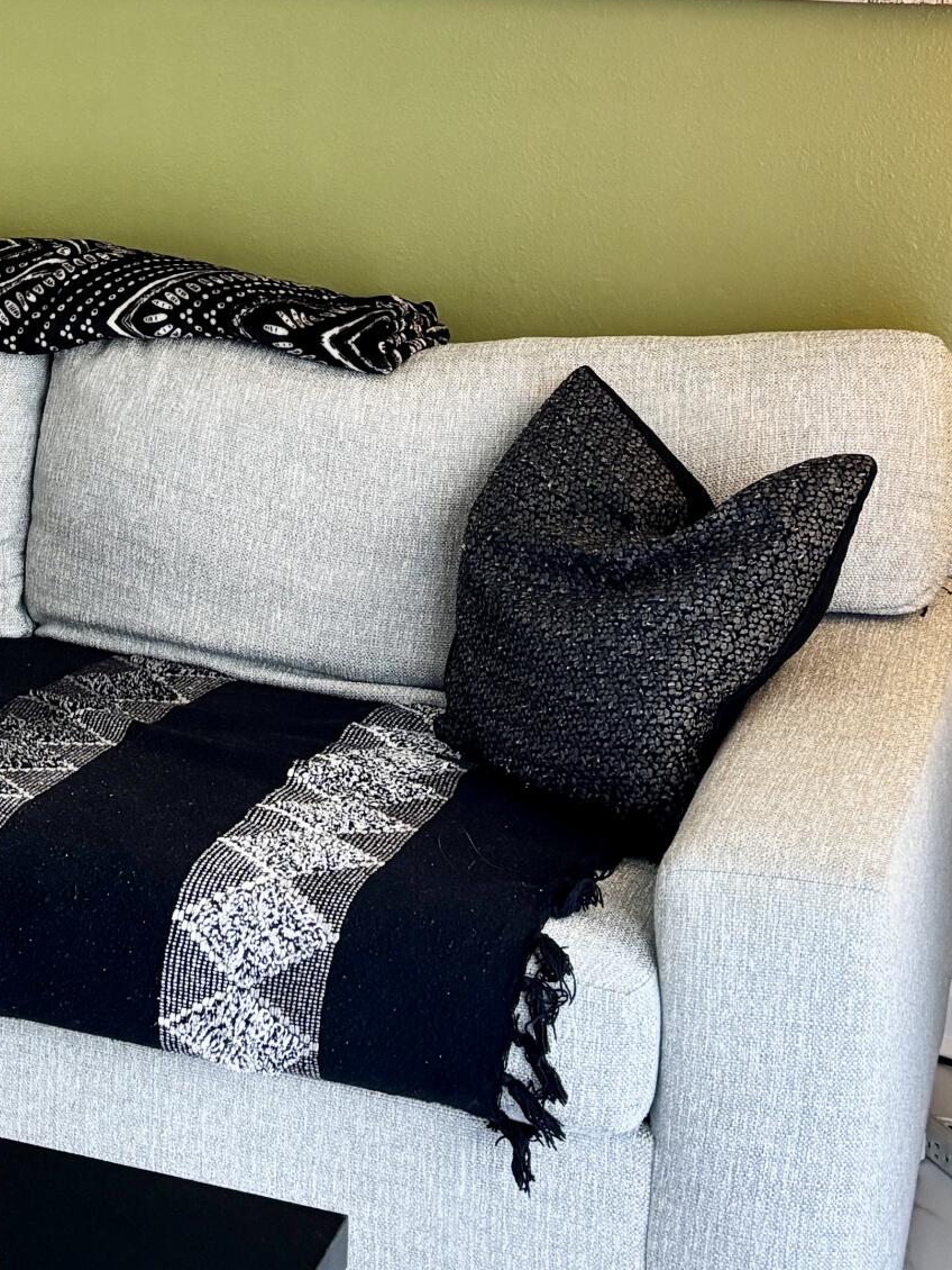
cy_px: 179
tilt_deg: -9.9
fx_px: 2529
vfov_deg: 27.4
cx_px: 131
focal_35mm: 69
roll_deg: -1.3
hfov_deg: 20.9
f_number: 1.6
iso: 200
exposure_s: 1/60
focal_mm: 5.96
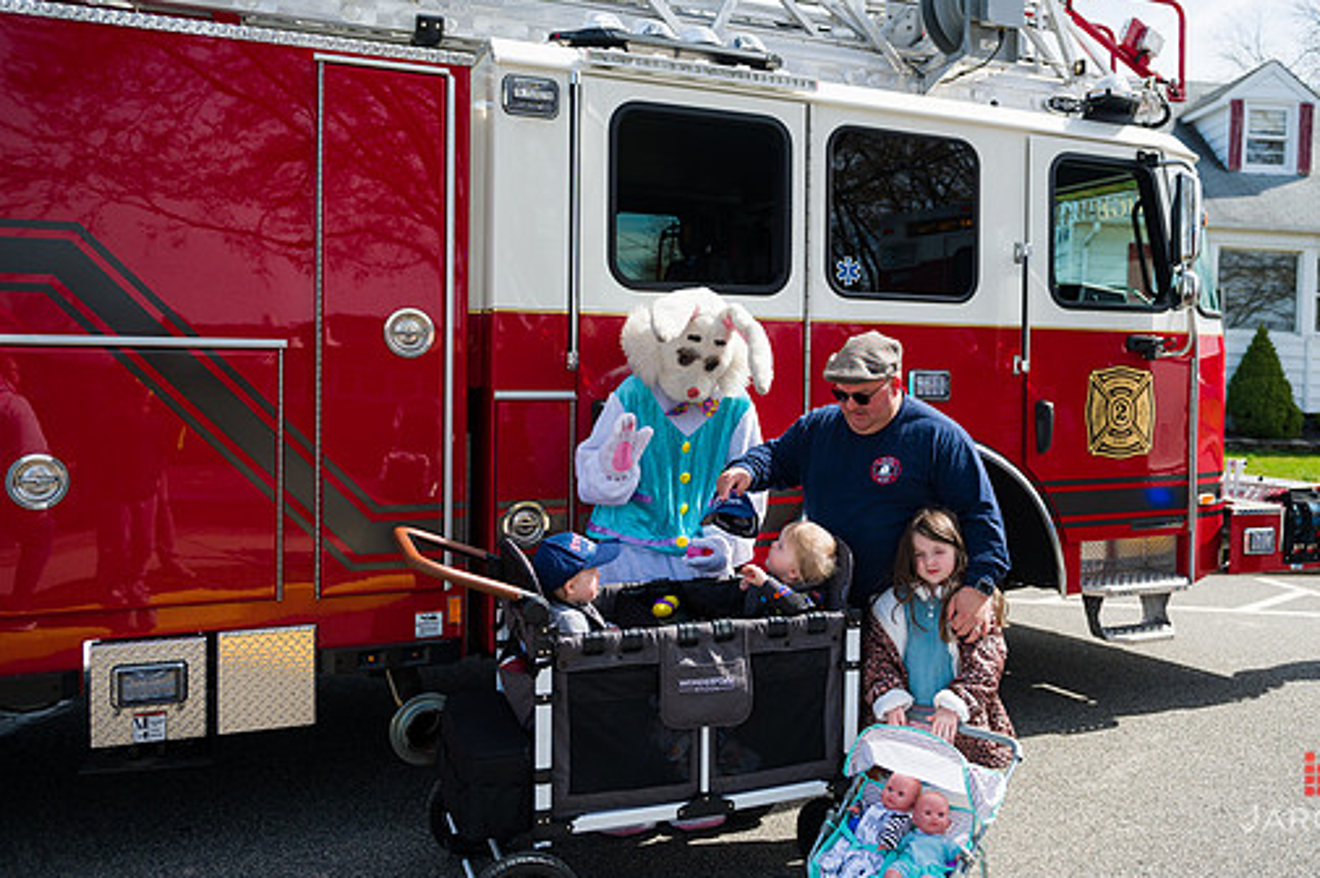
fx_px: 1136
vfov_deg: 42.2
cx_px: 732
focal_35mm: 31
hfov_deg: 60.2
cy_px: 384
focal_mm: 27
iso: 200
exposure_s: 1/3200
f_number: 4
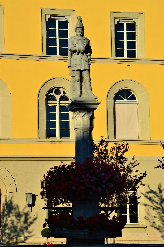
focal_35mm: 105
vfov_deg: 19.5
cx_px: 82
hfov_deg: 13.0
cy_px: 124
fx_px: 721
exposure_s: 1/400
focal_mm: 70
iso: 400
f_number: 11
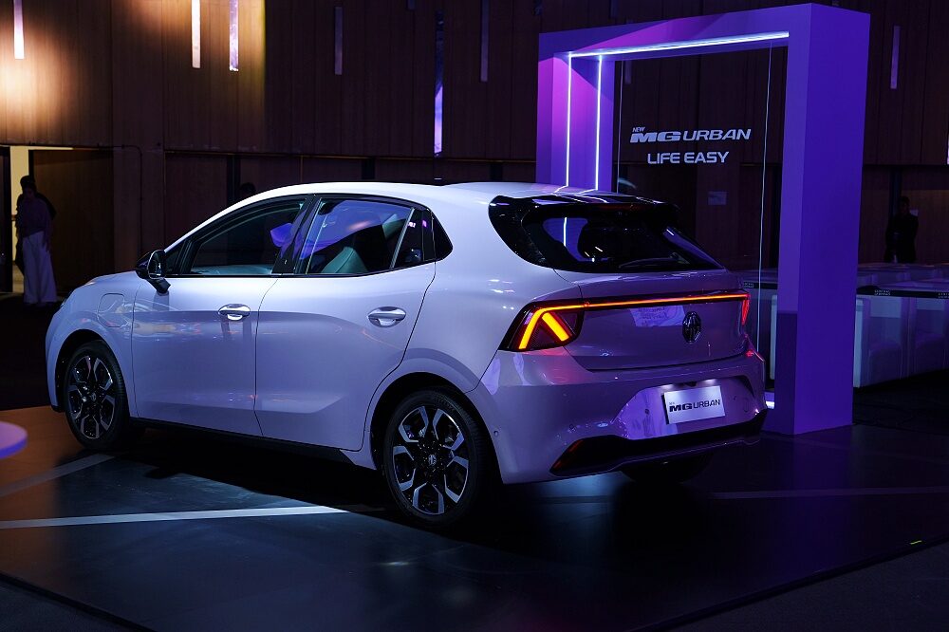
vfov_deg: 25.0
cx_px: 474
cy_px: 316
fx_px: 1423
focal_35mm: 54
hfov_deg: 36.9
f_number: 4.5
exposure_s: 1/100
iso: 640
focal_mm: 54
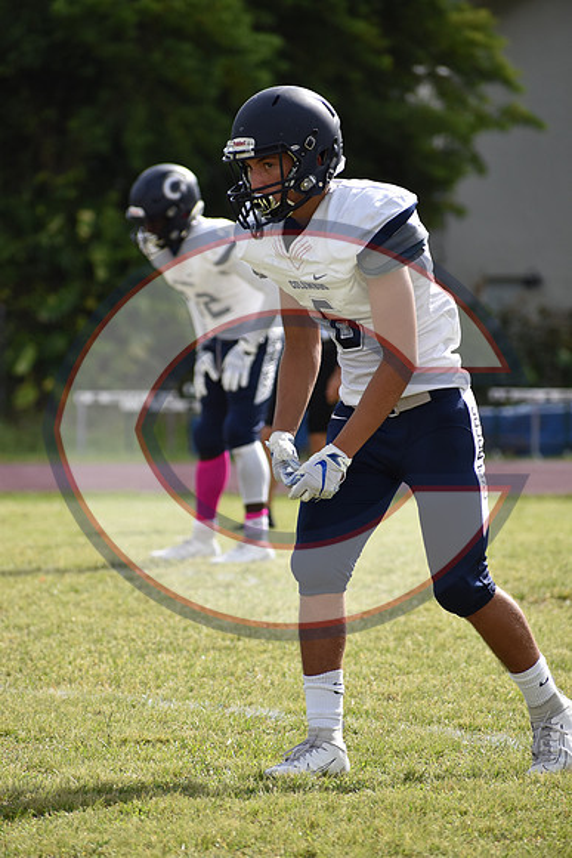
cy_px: 429
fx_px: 7860
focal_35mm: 330
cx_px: 286
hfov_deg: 4.2
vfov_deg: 6.2
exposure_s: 1/1600
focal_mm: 220
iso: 400
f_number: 6.3
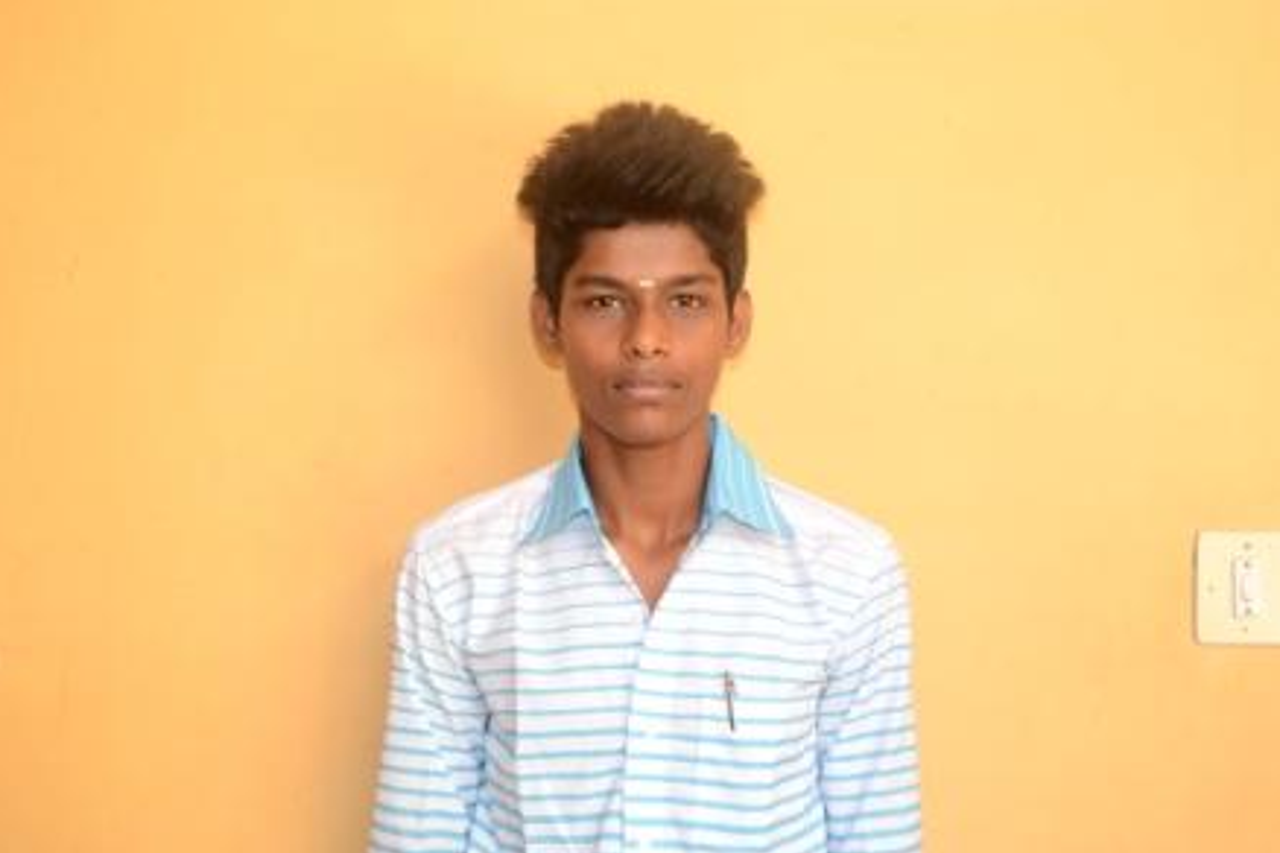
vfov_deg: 31.2
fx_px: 1529
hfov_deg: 45.4
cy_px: 428
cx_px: 640
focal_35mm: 43
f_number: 5.6
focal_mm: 28
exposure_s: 1/125
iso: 800
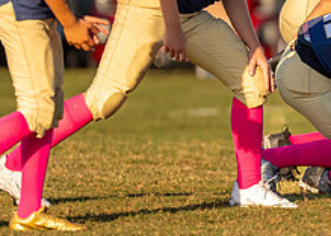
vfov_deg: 1.9
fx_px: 7053
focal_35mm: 751
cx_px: 386
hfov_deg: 2.7
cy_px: 58
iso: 320
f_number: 2.8
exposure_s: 1/5000
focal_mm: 200
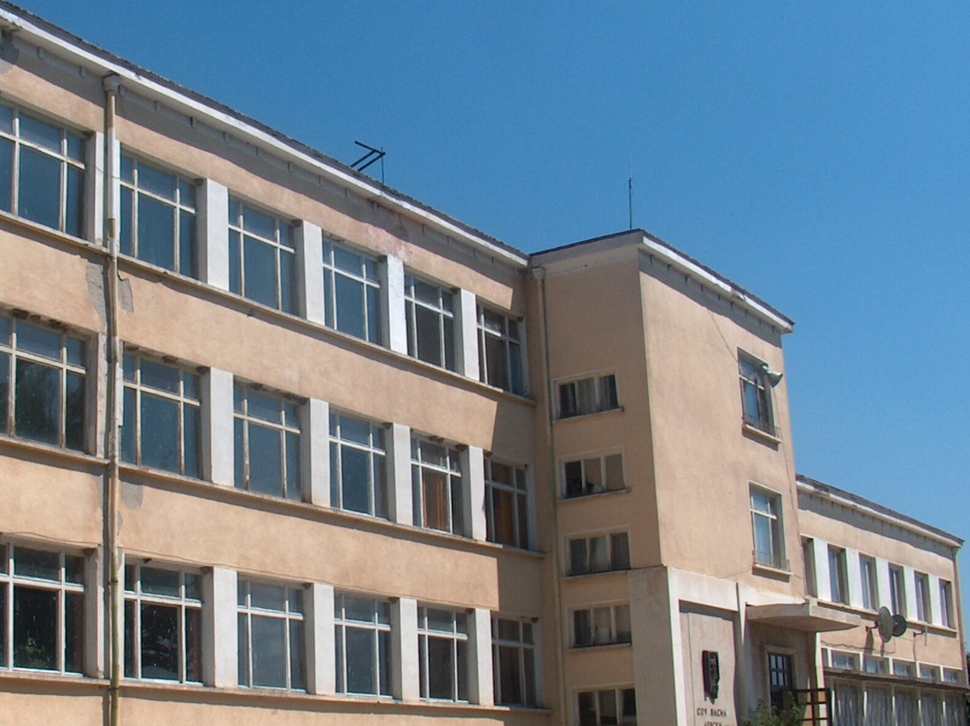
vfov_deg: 24.4
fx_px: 1680
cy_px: 408
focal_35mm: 60
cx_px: 324
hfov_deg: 31.9
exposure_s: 1/162
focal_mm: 7.6
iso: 100
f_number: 11.3
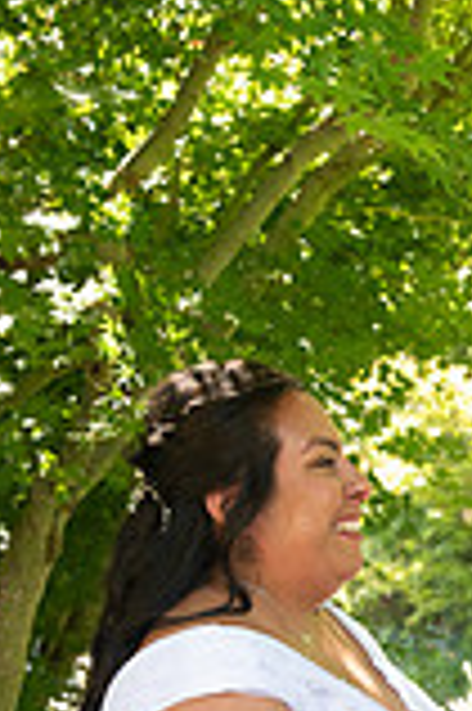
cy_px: 729
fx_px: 1793
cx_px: 508
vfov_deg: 21.5
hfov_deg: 14.7
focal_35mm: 91
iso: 640
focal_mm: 32
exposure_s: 1/500
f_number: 4
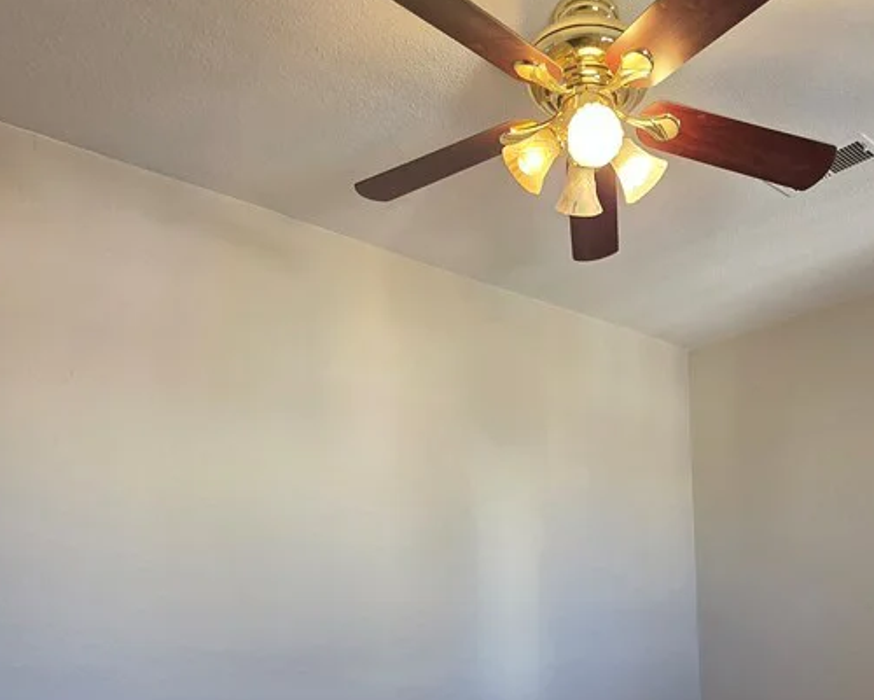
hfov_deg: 64.6
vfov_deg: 50.9
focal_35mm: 26
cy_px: 578
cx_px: 572
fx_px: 673
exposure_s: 1/120
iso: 320
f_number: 1.9
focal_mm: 2.2
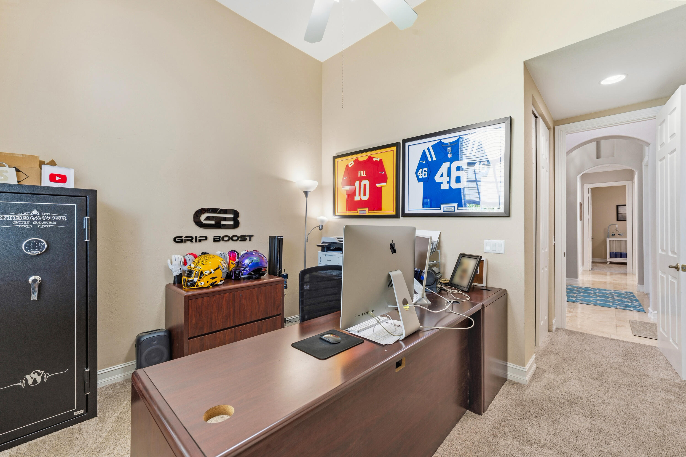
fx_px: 267
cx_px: 343
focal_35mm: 14
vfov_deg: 81.2
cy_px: 228
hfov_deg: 104.3
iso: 250
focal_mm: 14
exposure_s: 1
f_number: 9
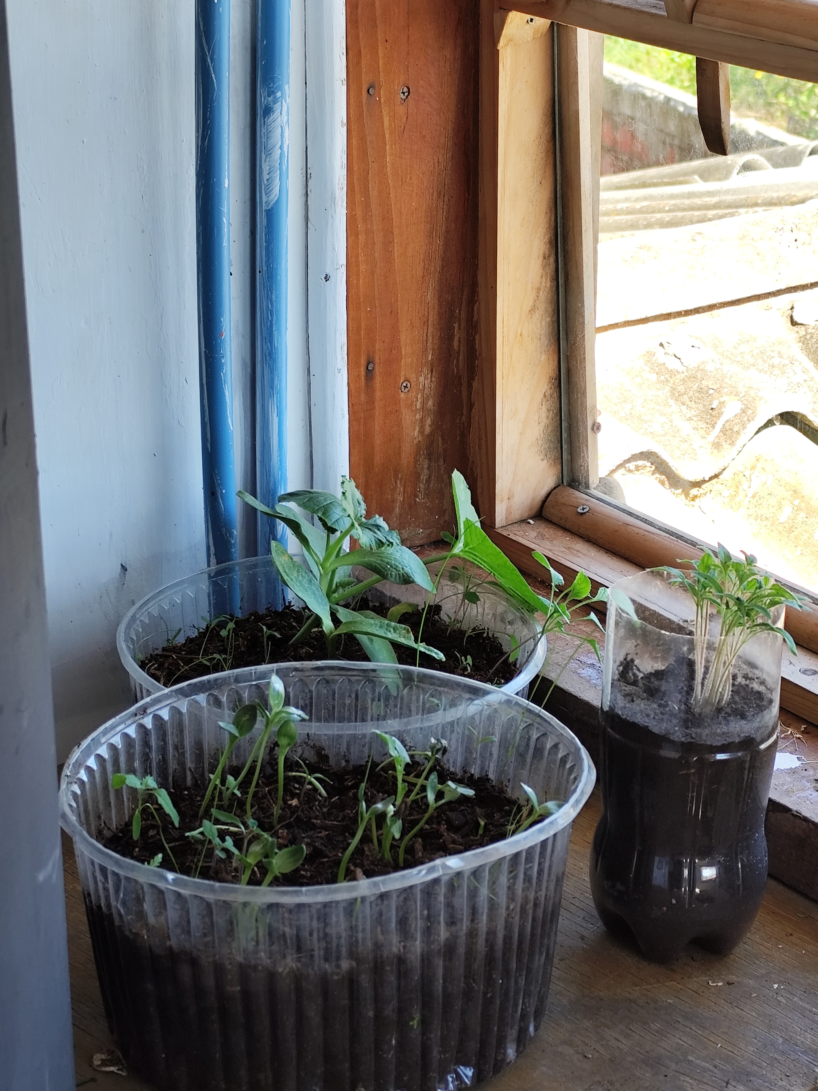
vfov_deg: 27.0
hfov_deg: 20.4
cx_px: 409
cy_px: 546
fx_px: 2269
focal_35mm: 72
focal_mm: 6.14
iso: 50
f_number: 1.65
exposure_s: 1/169
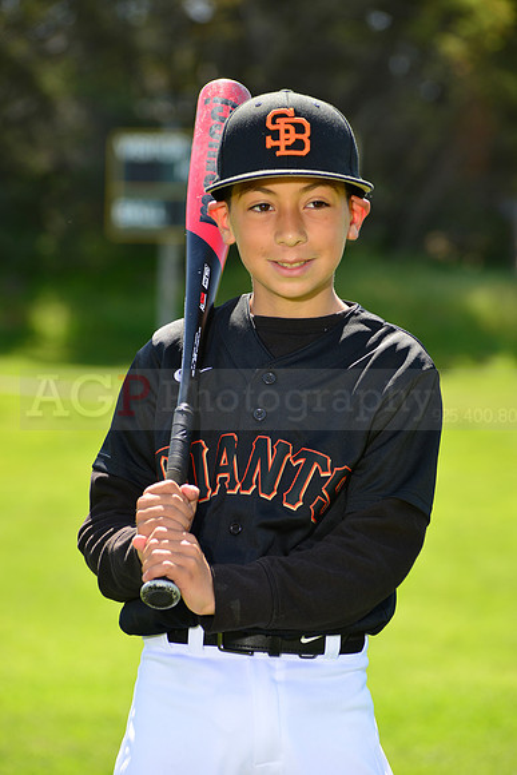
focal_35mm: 185
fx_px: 3983
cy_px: 388
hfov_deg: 7.4
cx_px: 258
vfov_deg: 11.1
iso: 200
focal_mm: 185
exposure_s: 1/250
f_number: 8
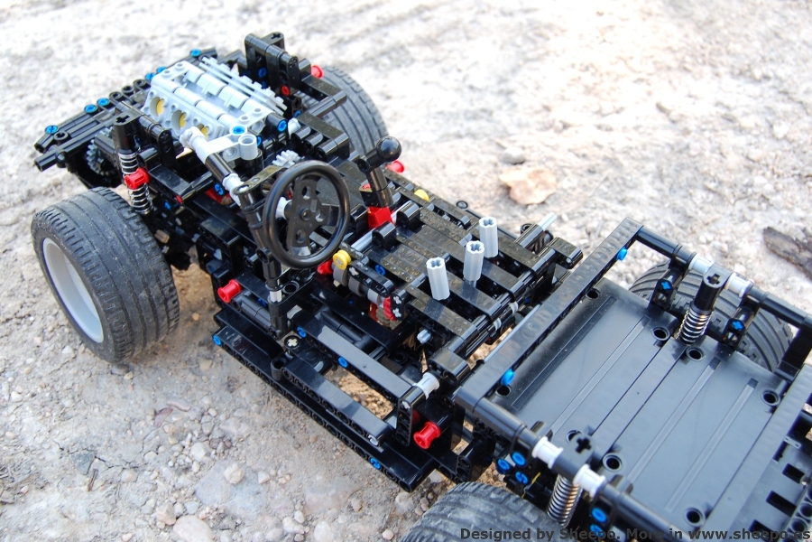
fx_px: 744
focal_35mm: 33
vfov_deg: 40.0
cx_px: 406
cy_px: 271
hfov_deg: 57.2
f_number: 4.5
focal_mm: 22
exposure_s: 1/40
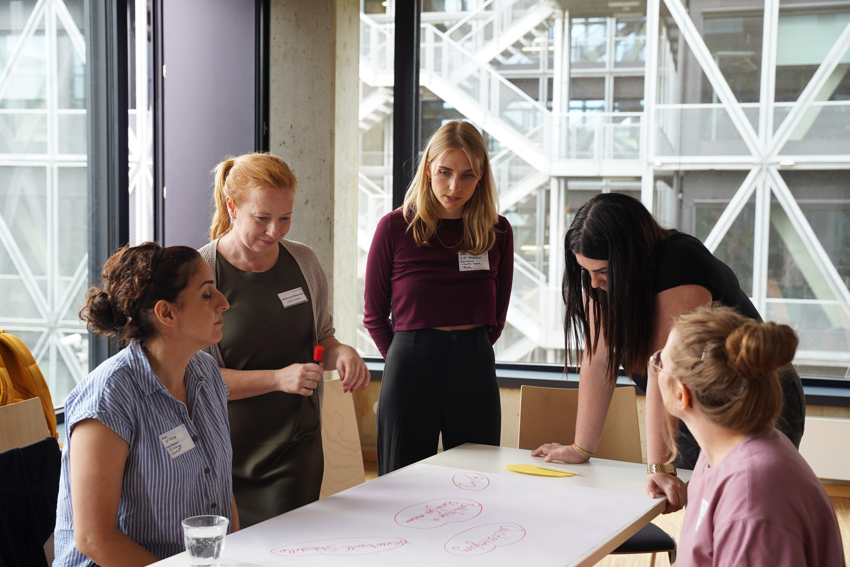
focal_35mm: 48
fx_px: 1122
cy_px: 283
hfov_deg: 41.5
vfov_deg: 28.3
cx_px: 417
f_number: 4
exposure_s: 1/160
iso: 640
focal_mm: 46.5
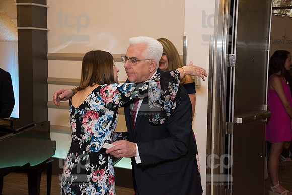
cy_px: 98
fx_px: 471
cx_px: 146
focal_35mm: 58
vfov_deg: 23.4
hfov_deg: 34.5
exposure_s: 1/200
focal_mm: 58
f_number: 7.1
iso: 1250
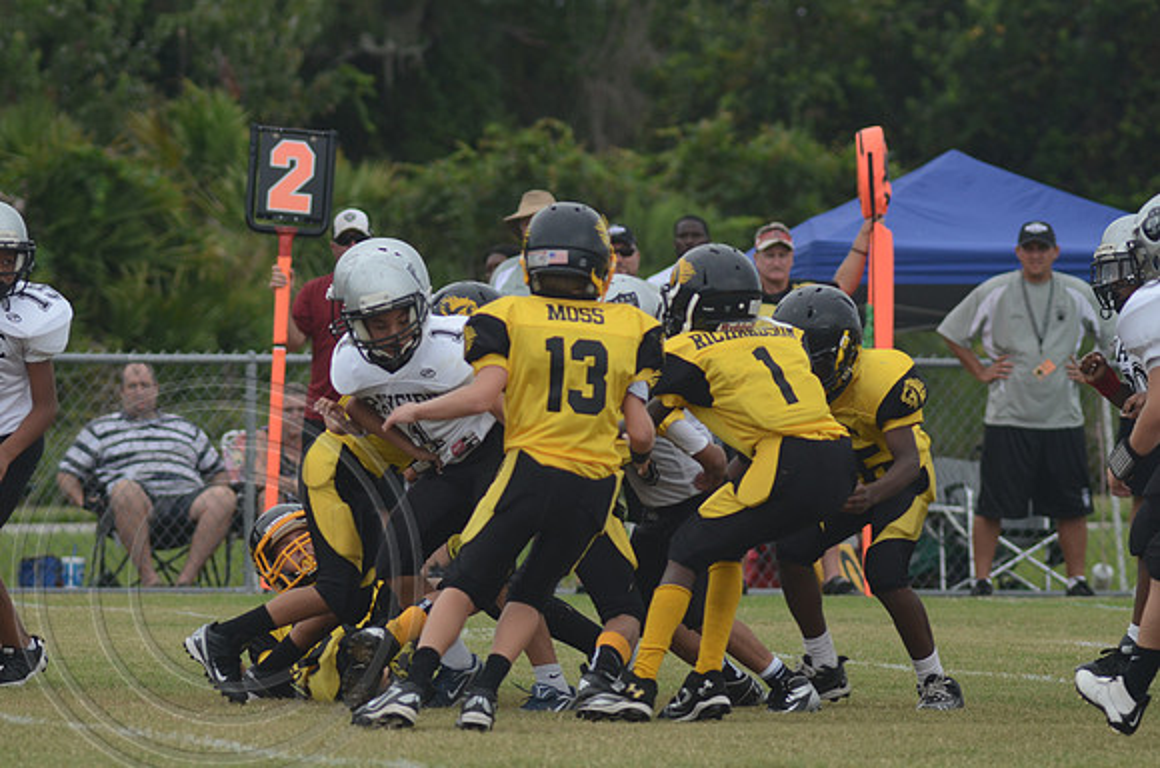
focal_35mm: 375
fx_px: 12057
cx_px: 580
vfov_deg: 3.6
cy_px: 384
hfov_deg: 5.5
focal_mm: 250
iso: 400
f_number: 6.3
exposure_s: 1/1000
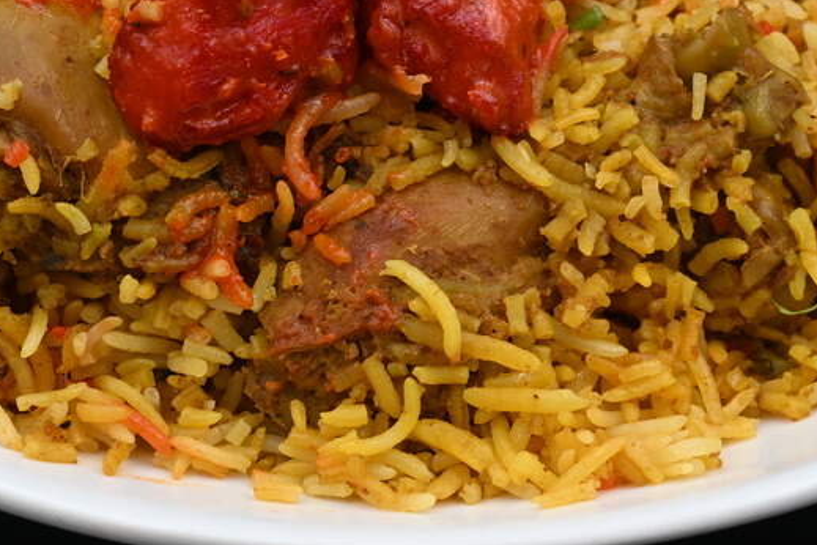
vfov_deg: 17.0
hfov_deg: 25.7
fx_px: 1793
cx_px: 357
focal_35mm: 79
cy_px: 27
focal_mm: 24
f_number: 5.6
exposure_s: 1/125
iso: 400
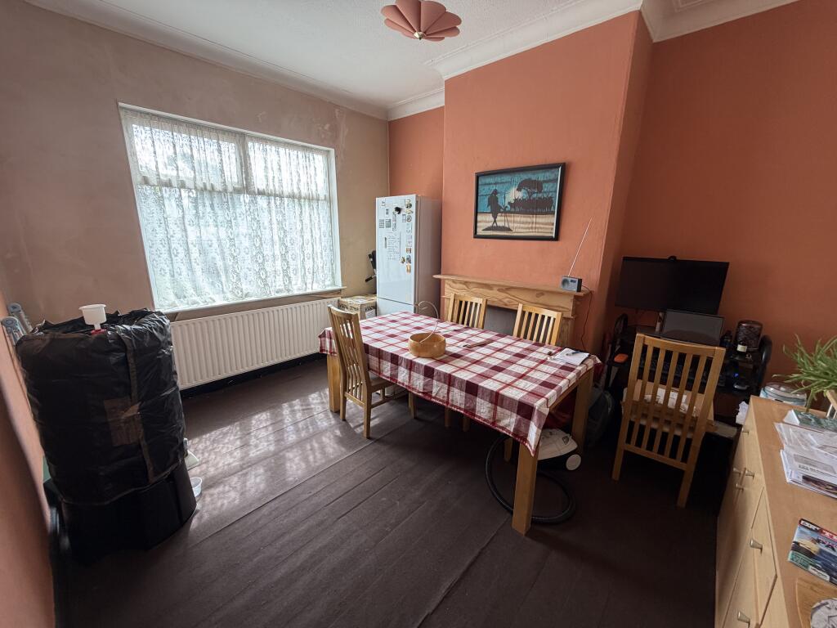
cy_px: 314
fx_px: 339
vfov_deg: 85.7
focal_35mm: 14
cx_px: 418
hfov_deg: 102.1
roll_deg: -0.9
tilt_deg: -12.6
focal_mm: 2.22
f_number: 2.2
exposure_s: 1/121
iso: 160
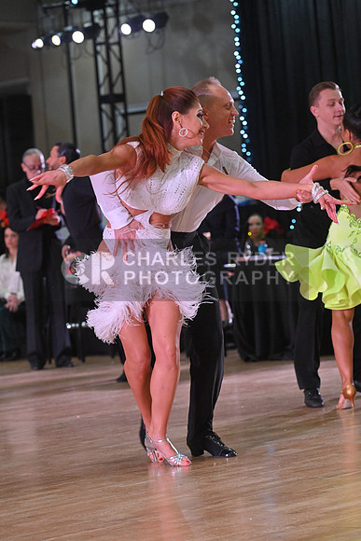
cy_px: 270
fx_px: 2180
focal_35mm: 145
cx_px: 180
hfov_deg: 9.5
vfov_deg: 14.2
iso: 4000
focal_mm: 145
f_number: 6.3
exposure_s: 1/400
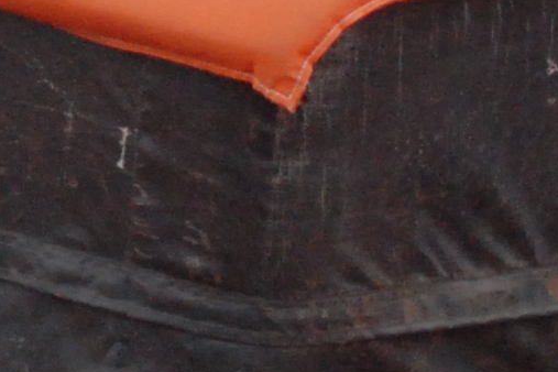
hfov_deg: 2.6
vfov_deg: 1.8
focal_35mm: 780
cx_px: -318
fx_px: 12089
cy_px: -689
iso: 1000
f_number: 7.1
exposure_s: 1/800
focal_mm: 68
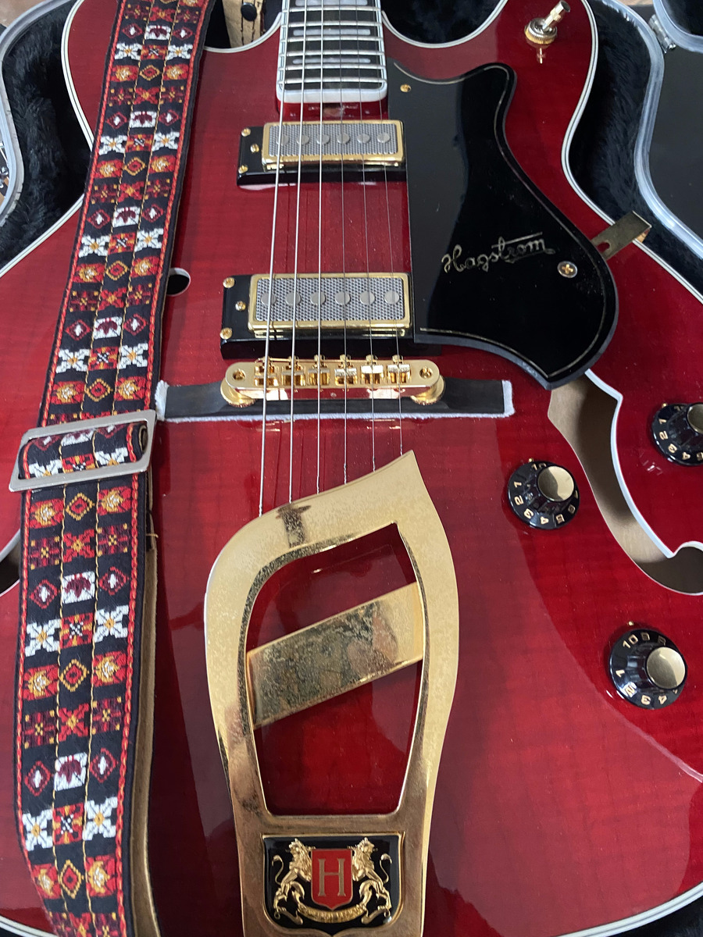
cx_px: 352
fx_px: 704
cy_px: 468
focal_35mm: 26
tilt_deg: -65.8
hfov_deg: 53.1
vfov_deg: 67.3
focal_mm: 4.25
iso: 640
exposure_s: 1/33
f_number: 1.8
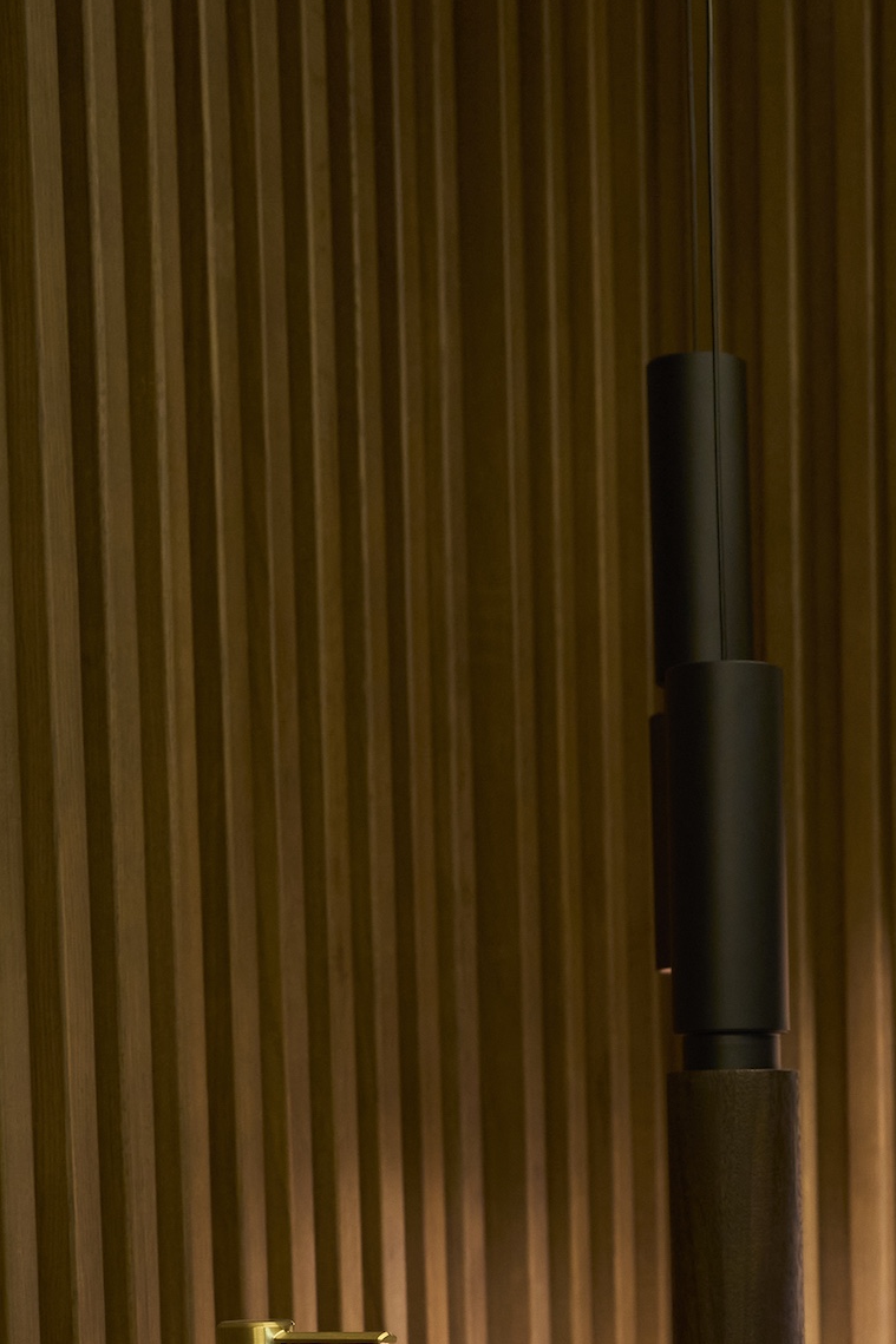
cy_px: 1372
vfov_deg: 23.4
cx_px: 732
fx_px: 3099
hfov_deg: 16.3
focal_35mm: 83
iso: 2000
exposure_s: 1/100
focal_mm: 35
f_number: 3.2
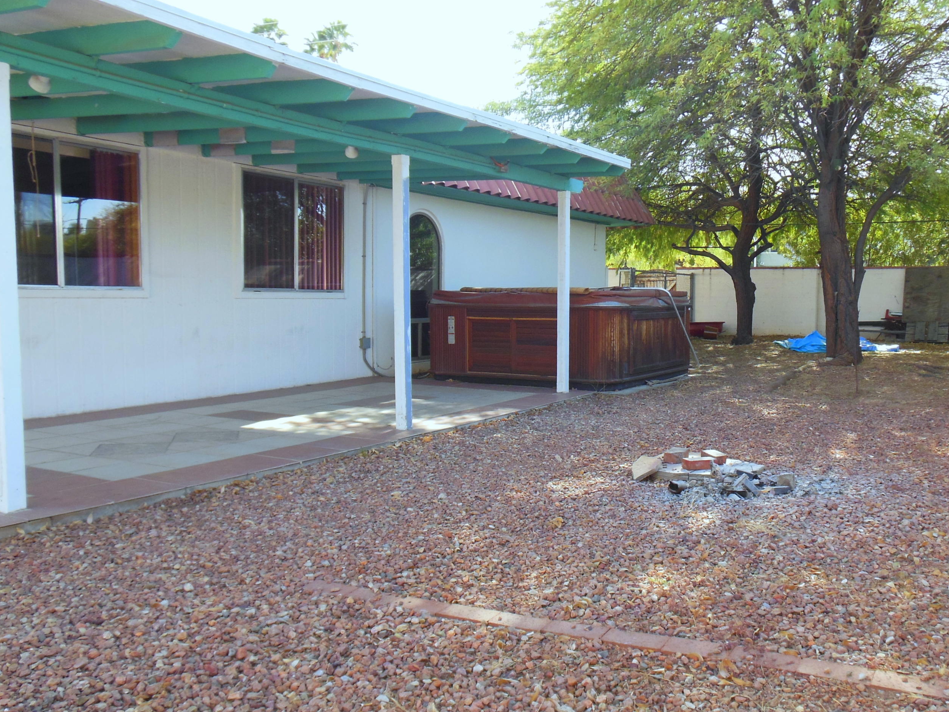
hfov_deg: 59.5
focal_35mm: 30
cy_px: 370
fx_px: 822
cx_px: 563
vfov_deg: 46.8
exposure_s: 1/200
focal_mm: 4.5
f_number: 3.2
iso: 125
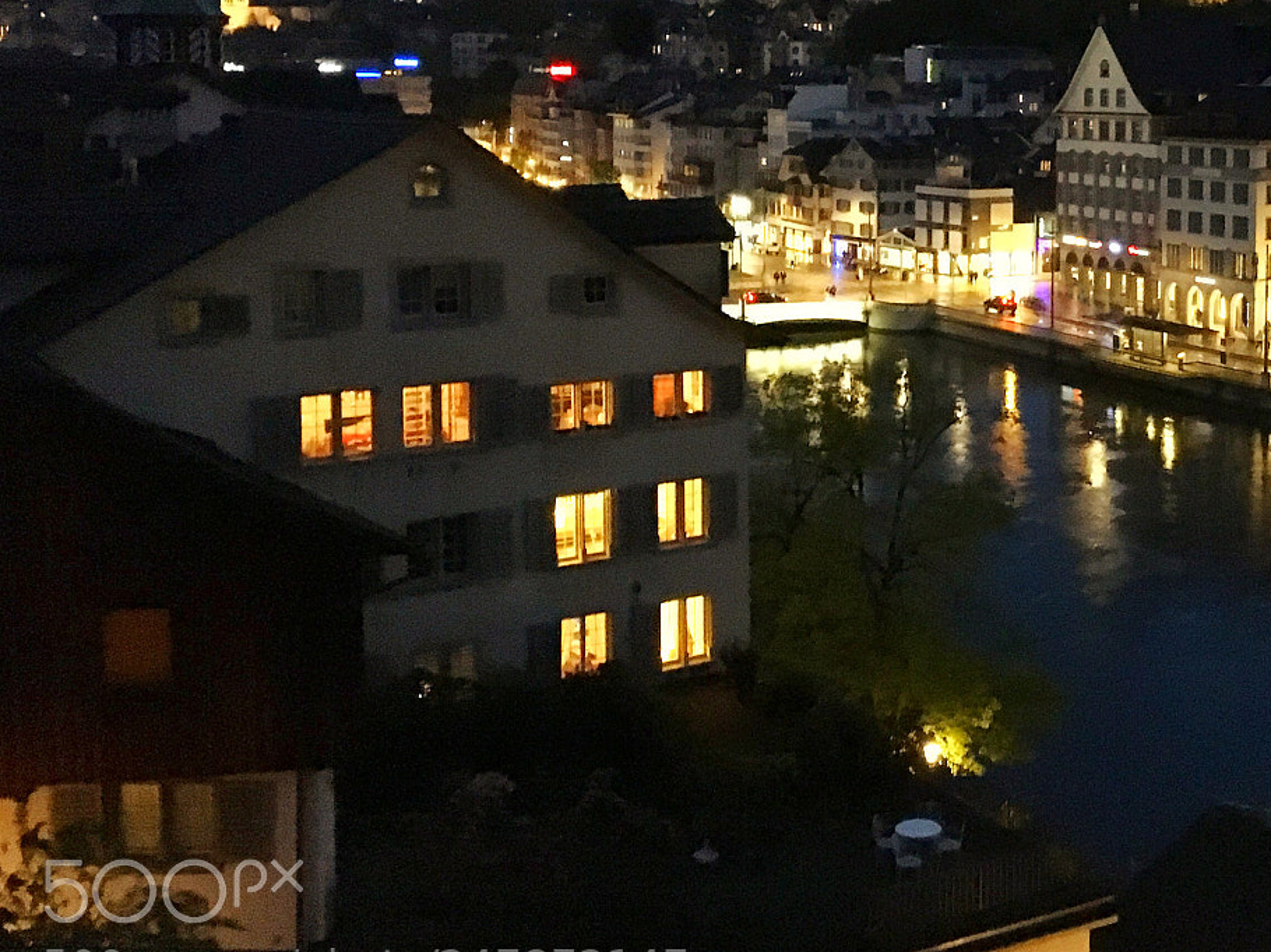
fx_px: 1872
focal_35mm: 51
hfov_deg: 35.8
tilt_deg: -4.4
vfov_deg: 28.1
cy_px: 237
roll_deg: -0.3
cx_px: 1074
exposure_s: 1/17
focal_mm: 4.15
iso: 1250
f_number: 2.2
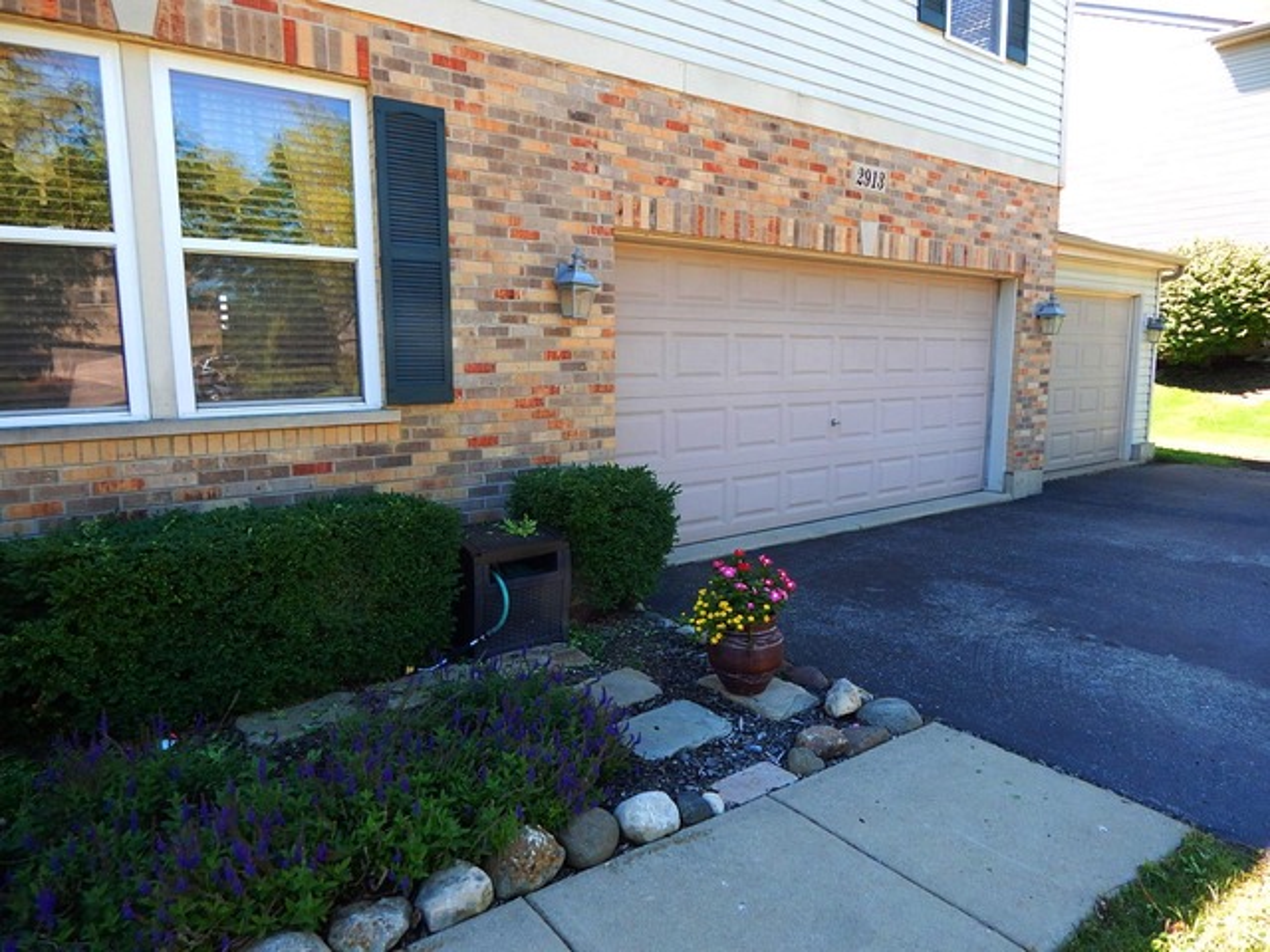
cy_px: 476
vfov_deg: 61.1
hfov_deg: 76.4
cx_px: 635
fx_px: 807
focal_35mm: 22
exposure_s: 1/200
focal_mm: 4
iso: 125
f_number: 3
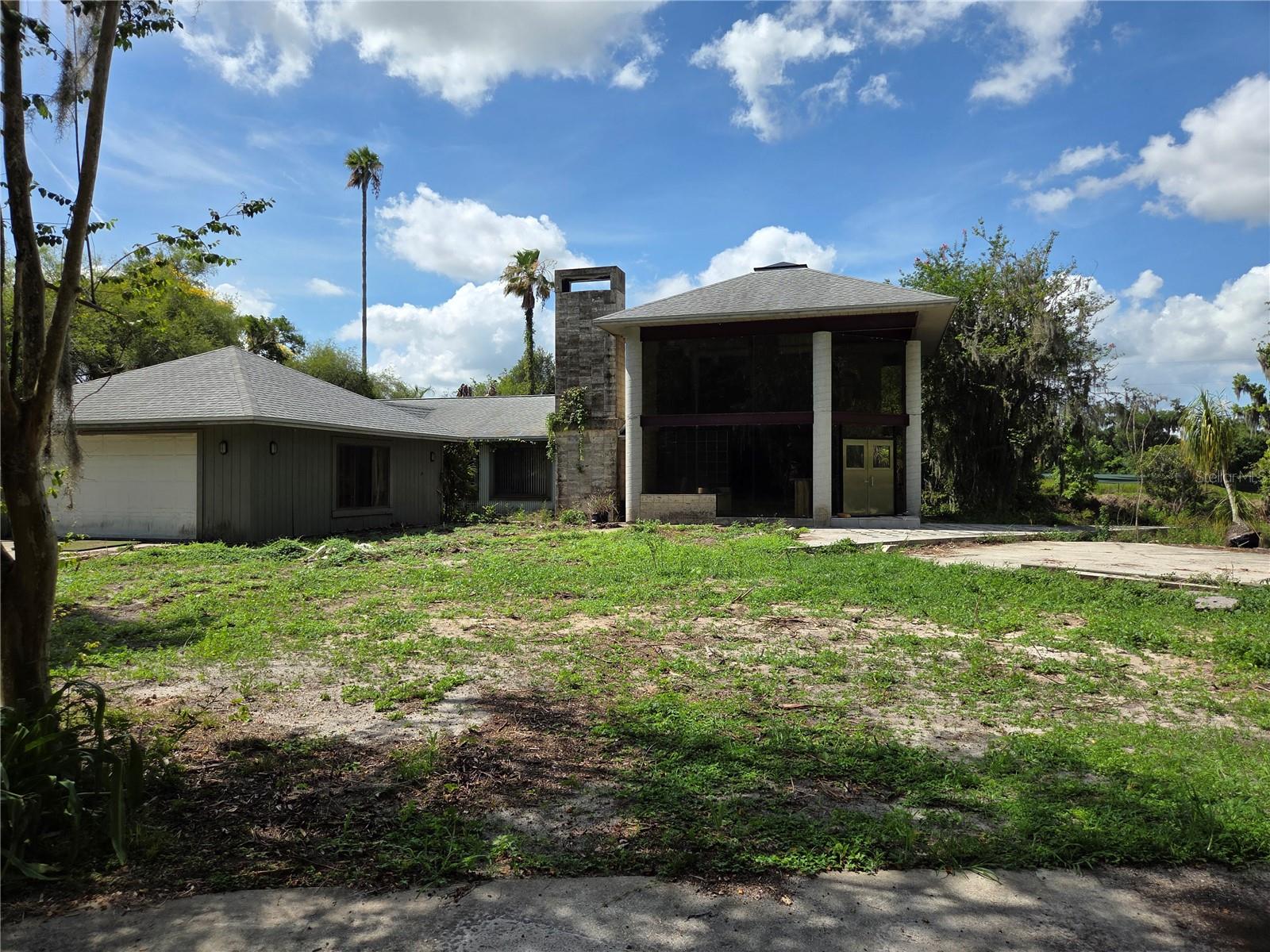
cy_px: 476
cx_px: 635
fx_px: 844
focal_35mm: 23
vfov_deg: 58.9
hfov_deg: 73.9
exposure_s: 1/5699
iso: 80
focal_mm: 5.4
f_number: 1.8
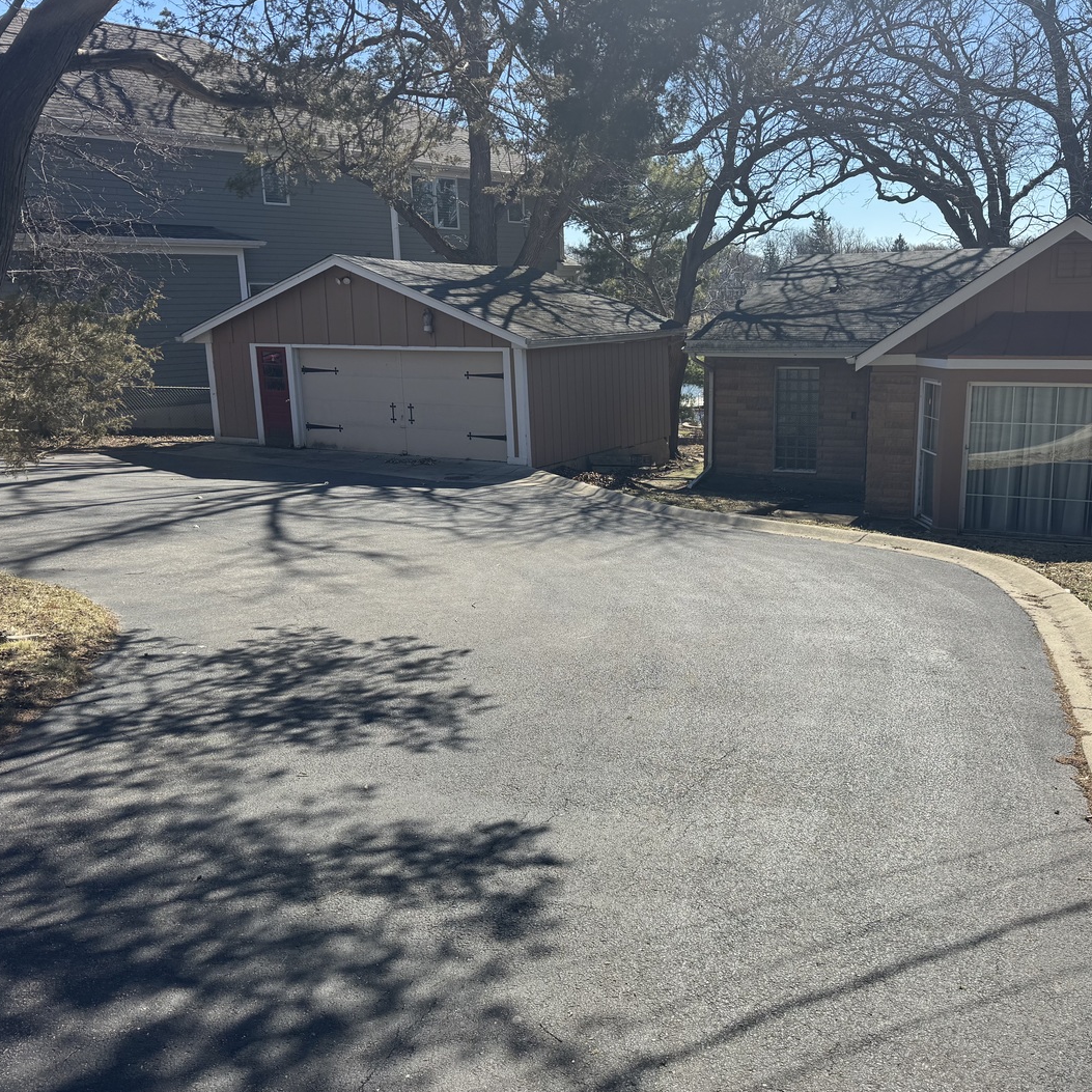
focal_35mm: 29
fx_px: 1035
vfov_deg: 55.6
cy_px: 539
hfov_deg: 55.4
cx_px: 618
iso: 80
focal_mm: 6.76
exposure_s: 1/3413
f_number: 1.78
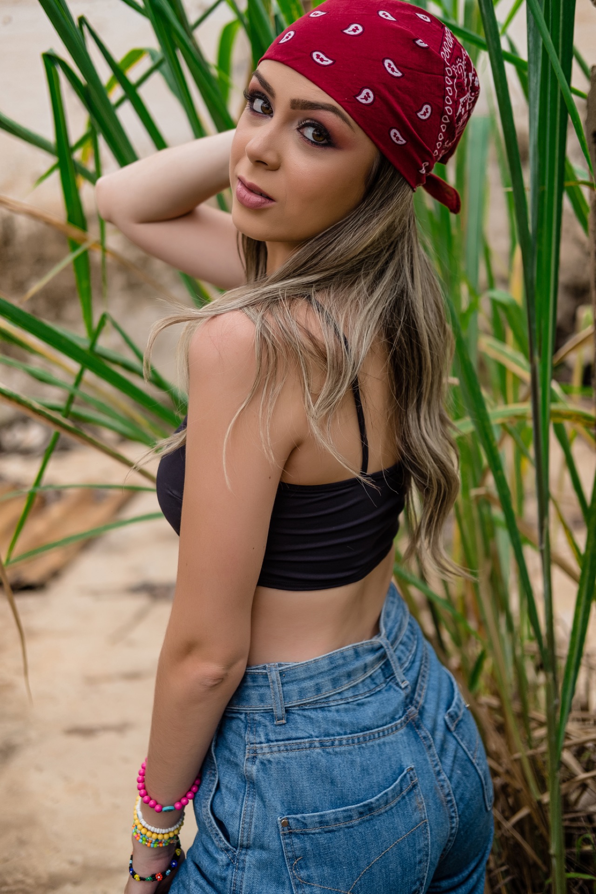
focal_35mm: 53
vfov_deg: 37.5
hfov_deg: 25.5
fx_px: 1316
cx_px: 298
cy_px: 447
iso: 200
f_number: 2
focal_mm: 35
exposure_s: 1/200
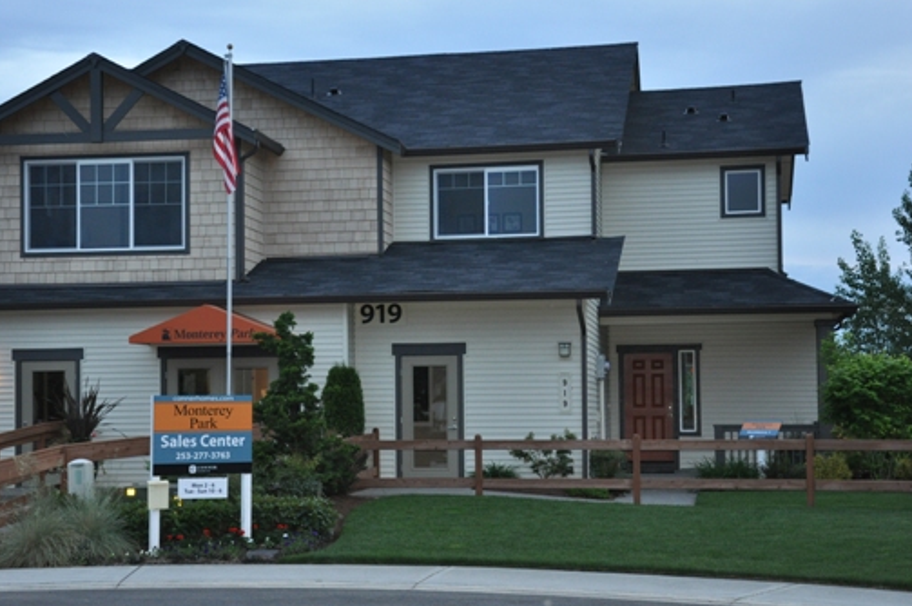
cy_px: 320
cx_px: 390
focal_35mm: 68
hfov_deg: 29.7
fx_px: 1720
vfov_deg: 20.0
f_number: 4.5
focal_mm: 38
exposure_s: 1/60
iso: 800
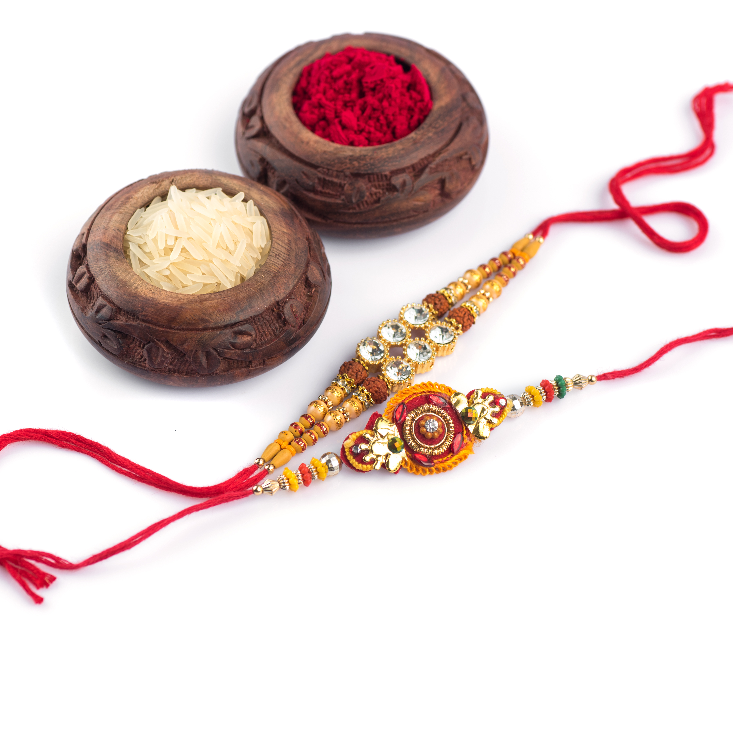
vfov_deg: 15.2
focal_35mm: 115
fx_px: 2755
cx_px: 395
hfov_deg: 15.2
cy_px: 366
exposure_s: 1/200
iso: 100
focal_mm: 90
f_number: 9
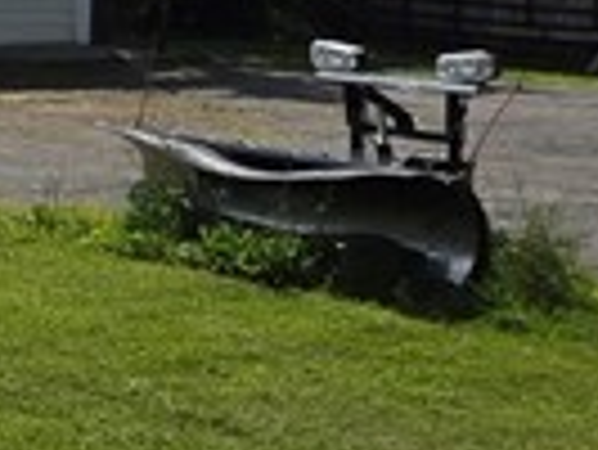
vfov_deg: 14.4
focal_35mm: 100
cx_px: -1129
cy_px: -63
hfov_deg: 11.8
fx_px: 1729
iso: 40
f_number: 1.9
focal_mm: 2.2
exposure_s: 1/4217
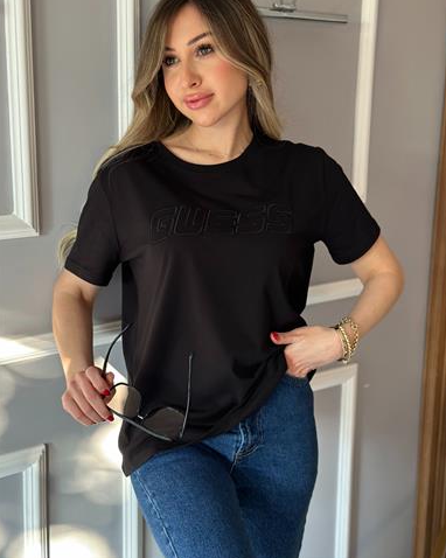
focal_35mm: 51
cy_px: 261
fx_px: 842
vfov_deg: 36.7
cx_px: 224
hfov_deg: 29.7
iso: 200
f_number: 1.78
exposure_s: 1/60
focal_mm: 6.86
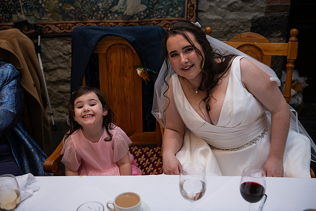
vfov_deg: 31.9
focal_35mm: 42
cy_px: 106
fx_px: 369
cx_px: 158
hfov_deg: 46.4
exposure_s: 1/160
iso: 800
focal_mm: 42
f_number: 3.5
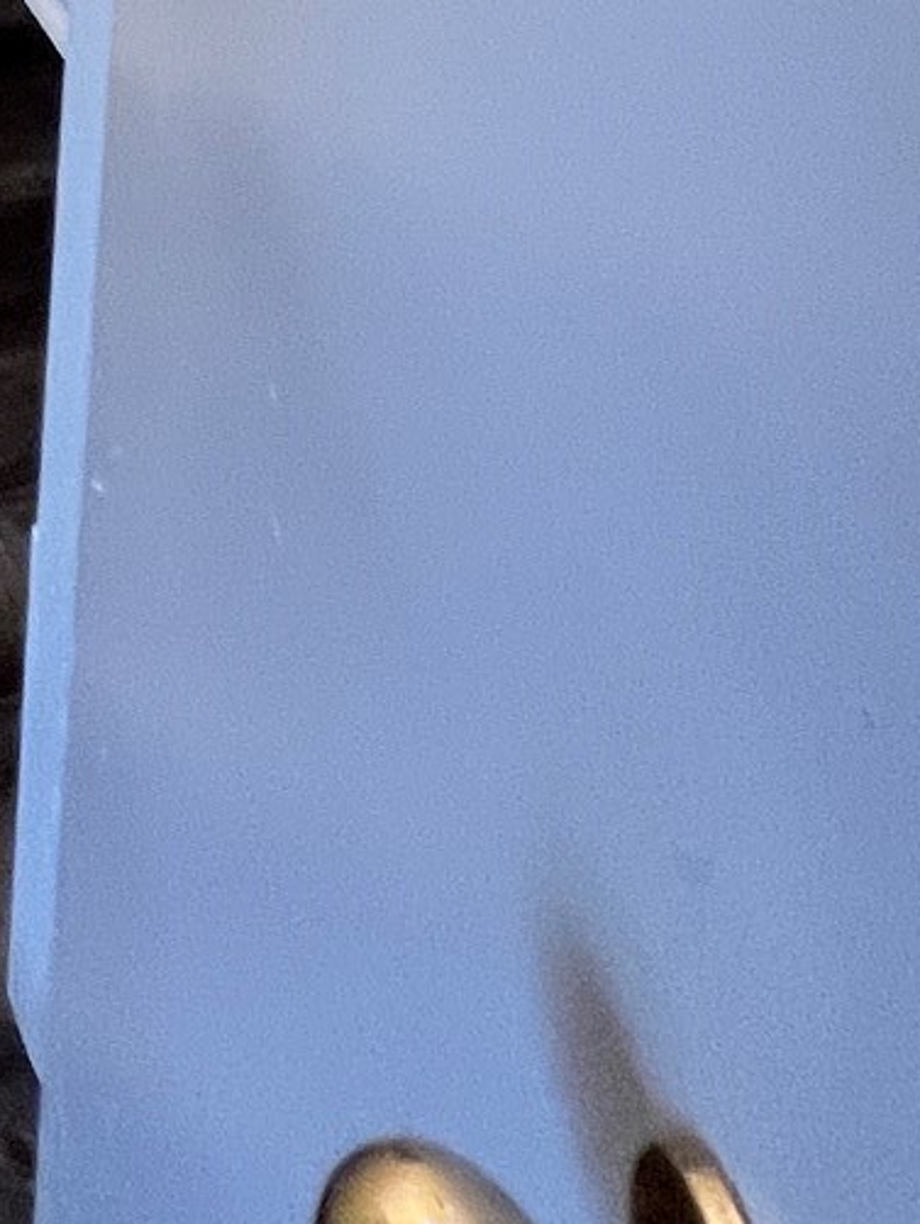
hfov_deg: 20.5
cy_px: -1190
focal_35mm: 53
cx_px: -688
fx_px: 1877
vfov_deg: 19.8
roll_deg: -0.3
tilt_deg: -7.0
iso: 160
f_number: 1.8
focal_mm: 1.57
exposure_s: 1/60
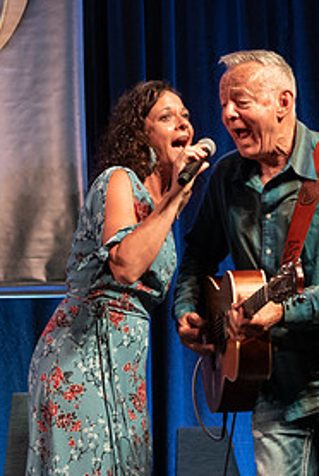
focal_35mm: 147
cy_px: 292
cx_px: 51
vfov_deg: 13.9
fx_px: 1949
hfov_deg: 9.3
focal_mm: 53
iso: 6400
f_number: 5
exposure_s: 1/250
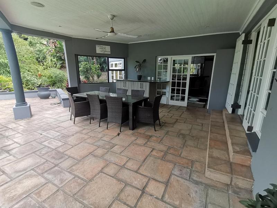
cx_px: 138
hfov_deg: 91.0
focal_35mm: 17
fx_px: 136
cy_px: 104
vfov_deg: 74.7
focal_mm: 1.78
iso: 200
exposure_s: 1/100
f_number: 2.4
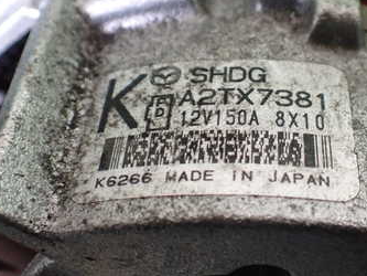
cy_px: 112
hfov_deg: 35.3
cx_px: 228
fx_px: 573
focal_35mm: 54
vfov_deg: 27.0
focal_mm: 5.4
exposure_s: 1/50
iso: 800
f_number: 2.3
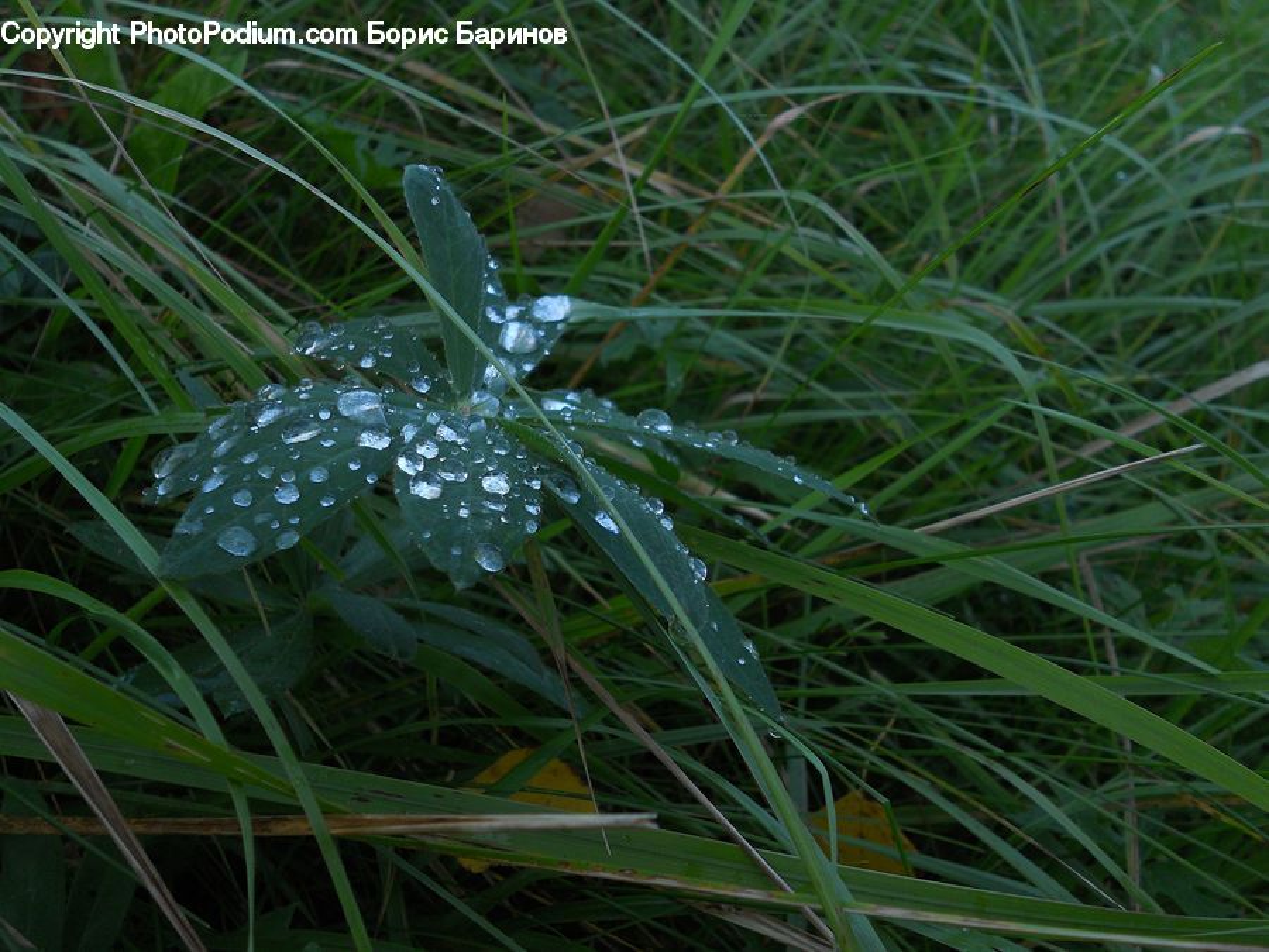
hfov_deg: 56.8
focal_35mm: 32
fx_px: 1173
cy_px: 476
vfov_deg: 44.2
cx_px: 634
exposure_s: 1/125
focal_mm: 5.8
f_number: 3.5
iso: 80
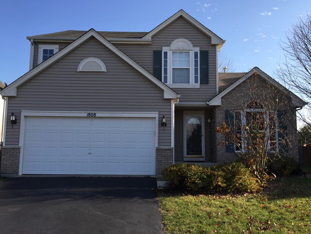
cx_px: 156
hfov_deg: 61.7
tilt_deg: +4.7
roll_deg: -1.9
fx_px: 261
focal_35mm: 29
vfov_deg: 48.2
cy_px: 117
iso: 32
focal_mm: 4.15
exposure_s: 1/942
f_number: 2.2
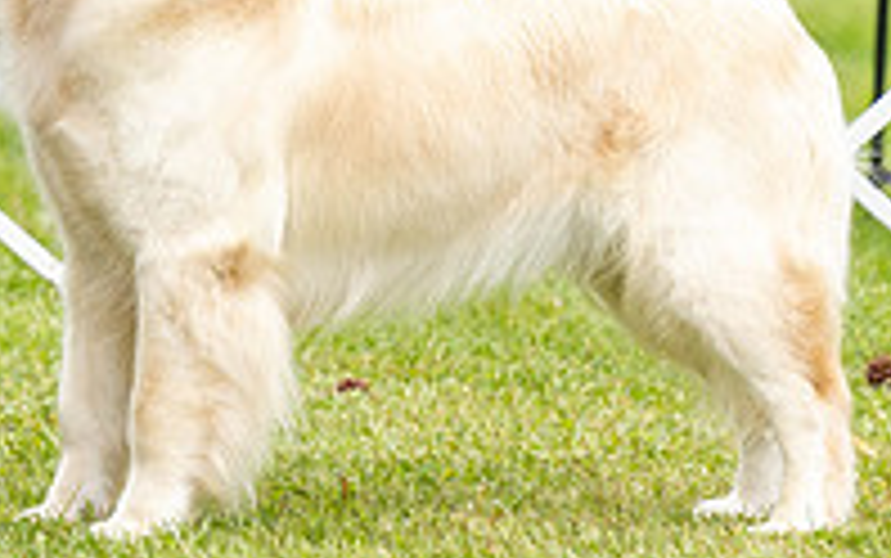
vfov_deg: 1.9
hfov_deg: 3.0
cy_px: -414
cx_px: 70
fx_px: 16862
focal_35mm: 694
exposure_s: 1/640
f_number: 4.5
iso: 400
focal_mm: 200
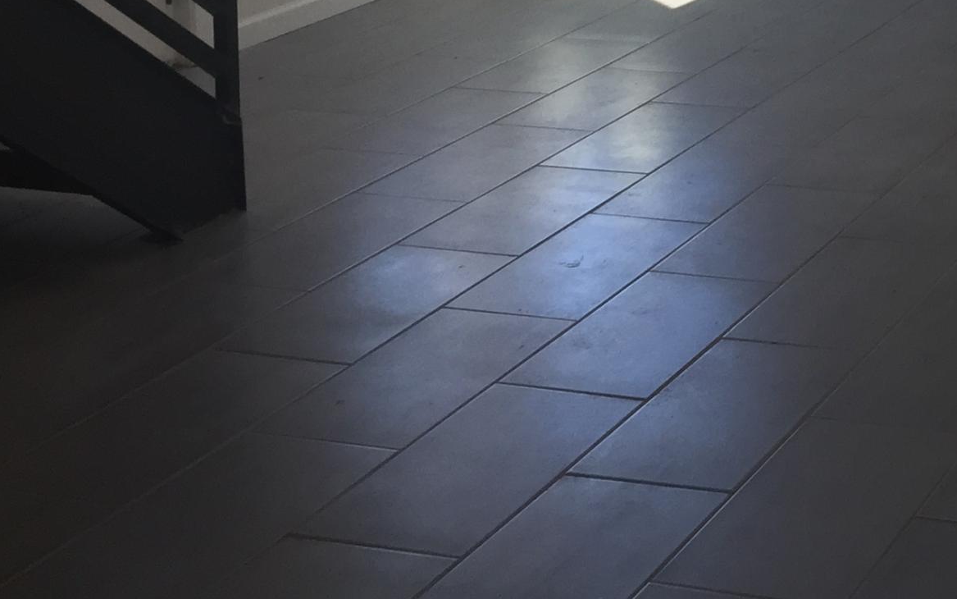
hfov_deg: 24.5
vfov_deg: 15.5
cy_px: -236
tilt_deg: -5.4
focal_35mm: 79
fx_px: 2061
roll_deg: -0.3
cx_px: 1031
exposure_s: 1/120
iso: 50
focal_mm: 4.15
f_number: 2.2
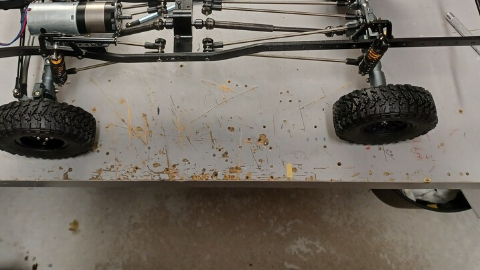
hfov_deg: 52.8
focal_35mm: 38
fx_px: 484
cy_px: 33
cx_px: 227
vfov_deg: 30.0
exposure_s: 1/33
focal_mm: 4.6
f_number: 1.8
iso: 320
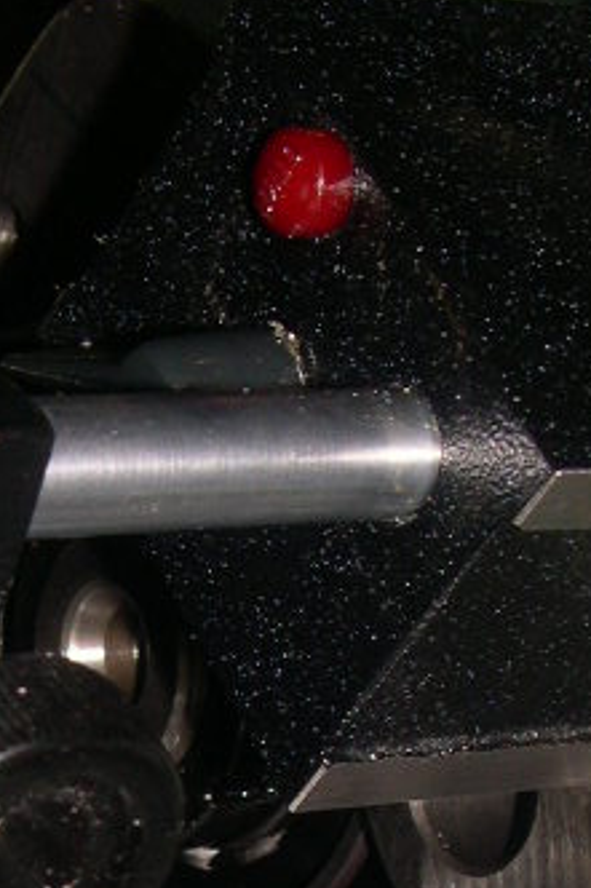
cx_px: -11
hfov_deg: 11.1
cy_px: 1008
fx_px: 3007
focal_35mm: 122
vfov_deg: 16.2
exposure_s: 1/60
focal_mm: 8
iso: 100
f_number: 7.6
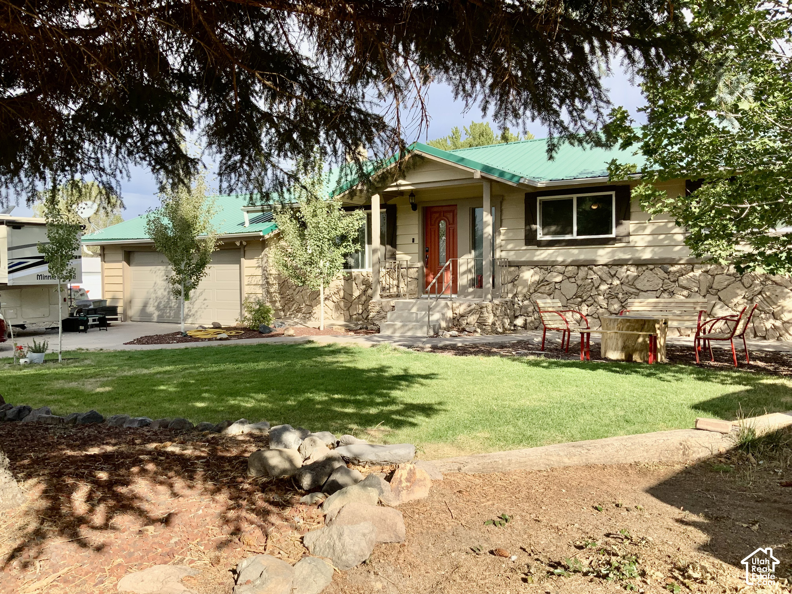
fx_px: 664
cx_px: 396
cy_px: 297
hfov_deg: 61.7
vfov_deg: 48.2
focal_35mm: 29
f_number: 1.8
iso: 16
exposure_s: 1/1015
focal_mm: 3
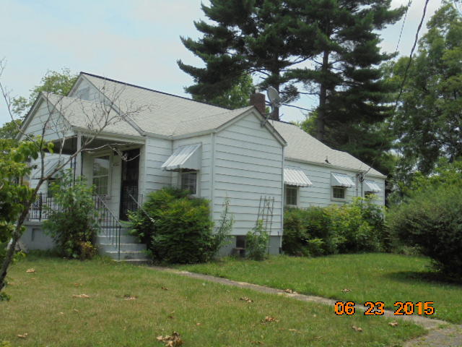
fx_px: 507
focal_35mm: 38
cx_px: 231
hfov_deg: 49.0
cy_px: 174
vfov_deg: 37.7
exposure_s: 1/800
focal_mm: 6.9
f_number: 4.2
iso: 100
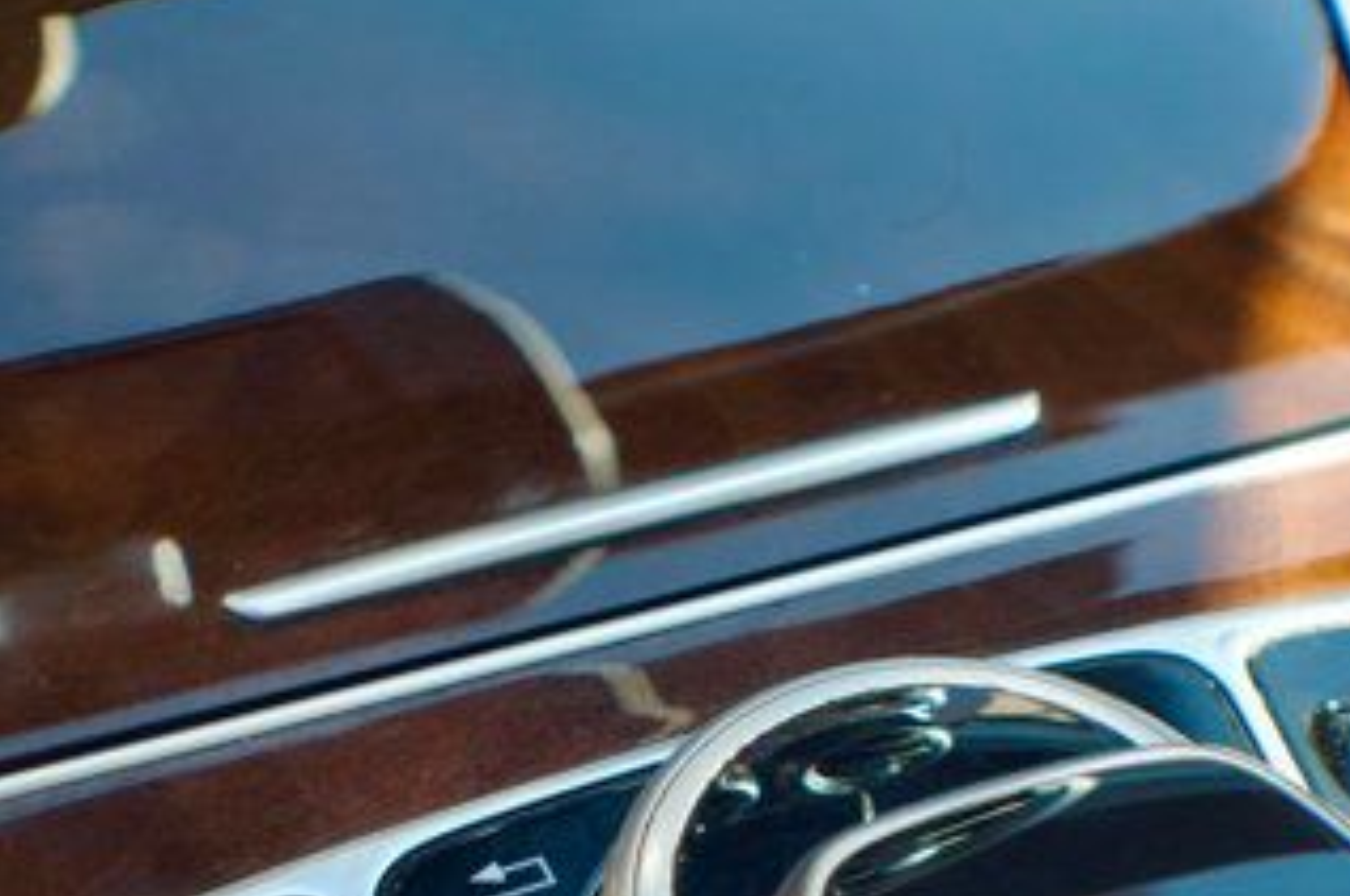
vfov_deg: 9.0
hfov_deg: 13.6
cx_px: 535
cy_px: 881
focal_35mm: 151
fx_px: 5654
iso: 500
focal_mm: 50
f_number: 6.3
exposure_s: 1/160
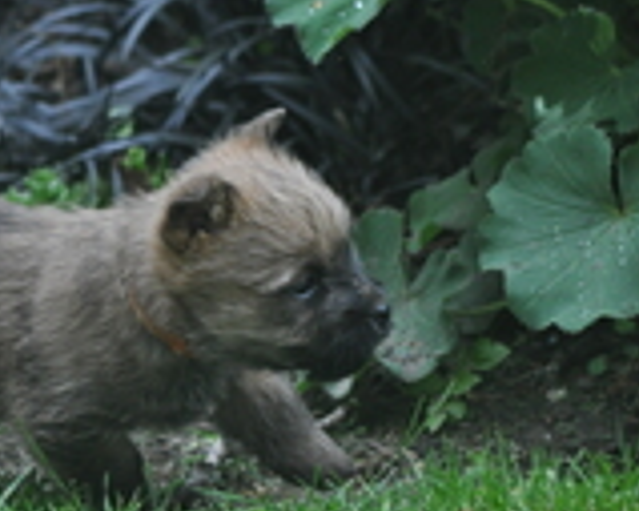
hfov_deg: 3.3
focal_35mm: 584
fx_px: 11041
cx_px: -24
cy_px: 322
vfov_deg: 2.6
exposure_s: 1/500
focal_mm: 165
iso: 800
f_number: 5
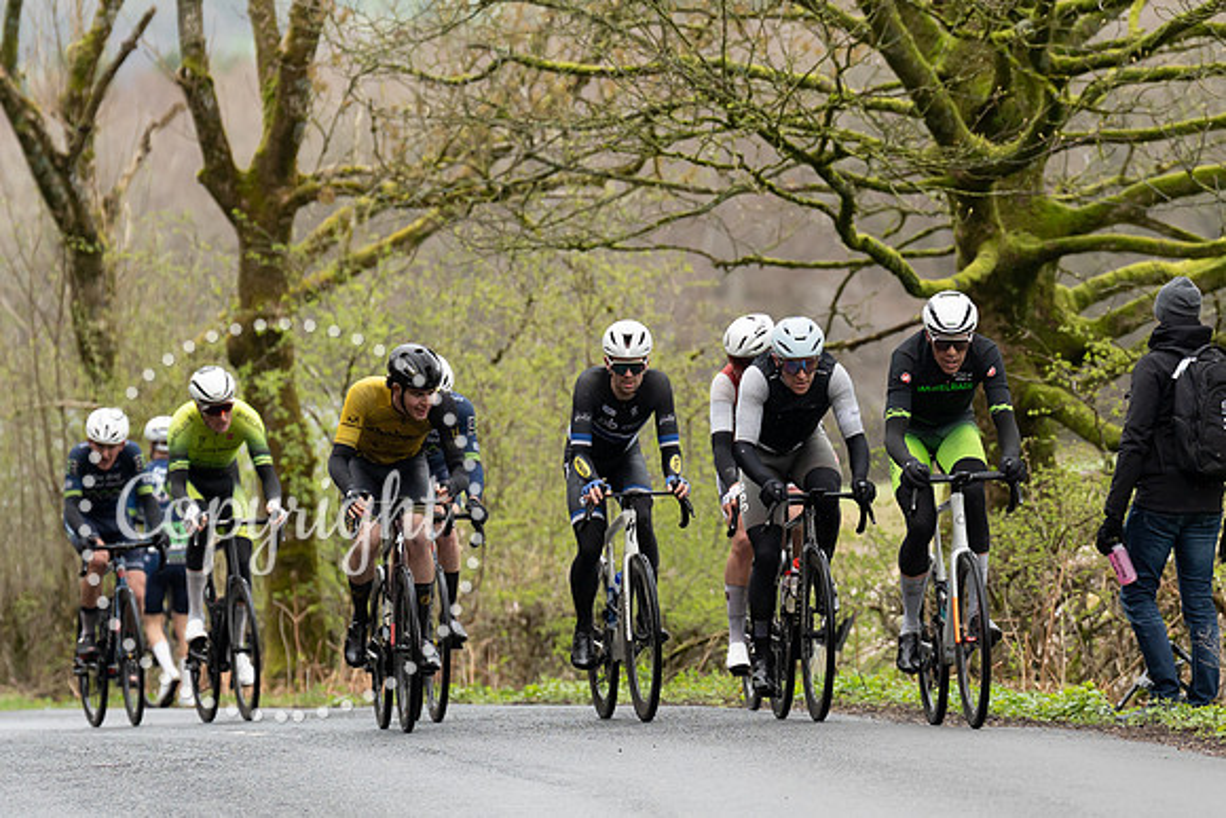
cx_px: 1033
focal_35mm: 355
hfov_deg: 5.8
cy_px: 401
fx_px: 12107
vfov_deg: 3.9
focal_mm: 200
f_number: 3.5
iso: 1000
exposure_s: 1/1000
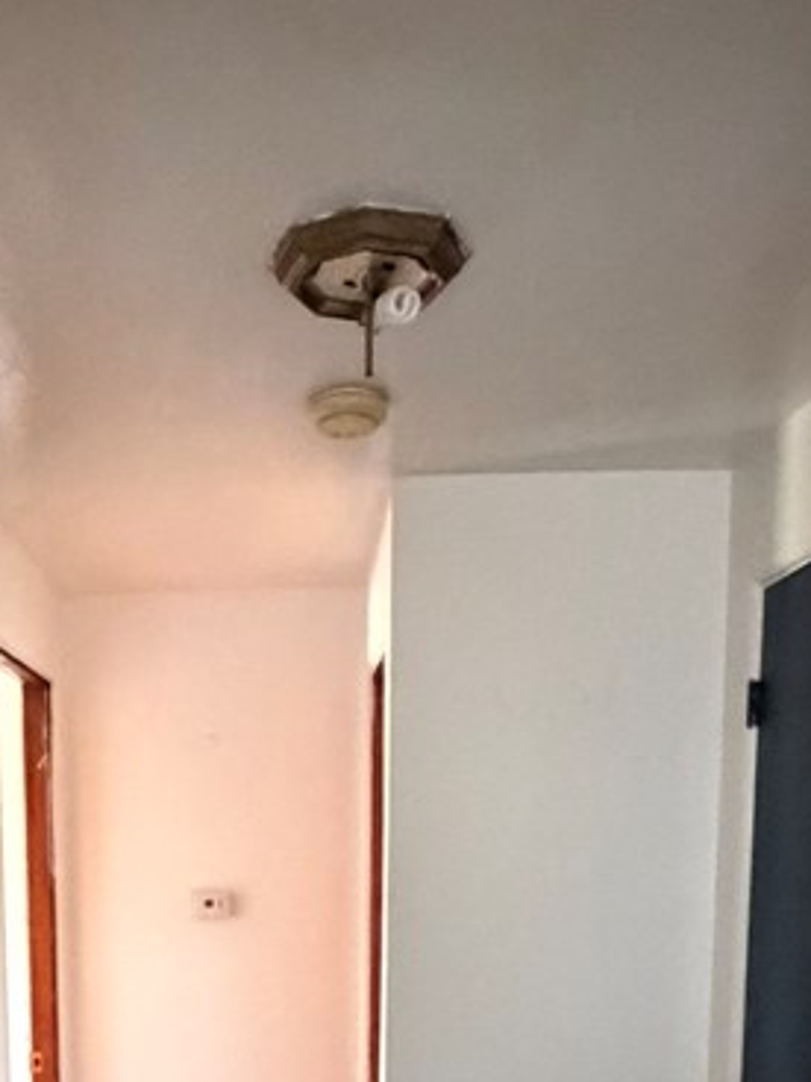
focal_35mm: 39
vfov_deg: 42.9
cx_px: 238
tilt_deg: -7.3
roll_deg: +0.5
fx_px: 1218
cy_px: 1014
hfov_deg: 36.2
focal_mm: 2.22
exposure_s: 1/49
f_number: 2.2
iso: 1250
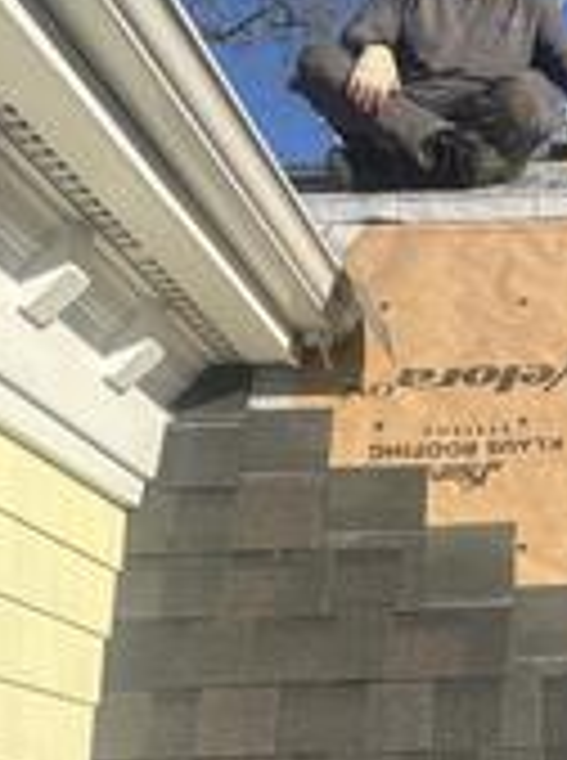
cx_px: 652
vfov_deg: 26.1
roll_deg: +1.2
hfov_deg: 18.9
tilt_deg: +12.3
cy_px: 549
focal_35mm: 74
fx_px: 1622
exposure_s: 1/2857
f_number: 1.6
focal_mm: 5.96
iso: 50
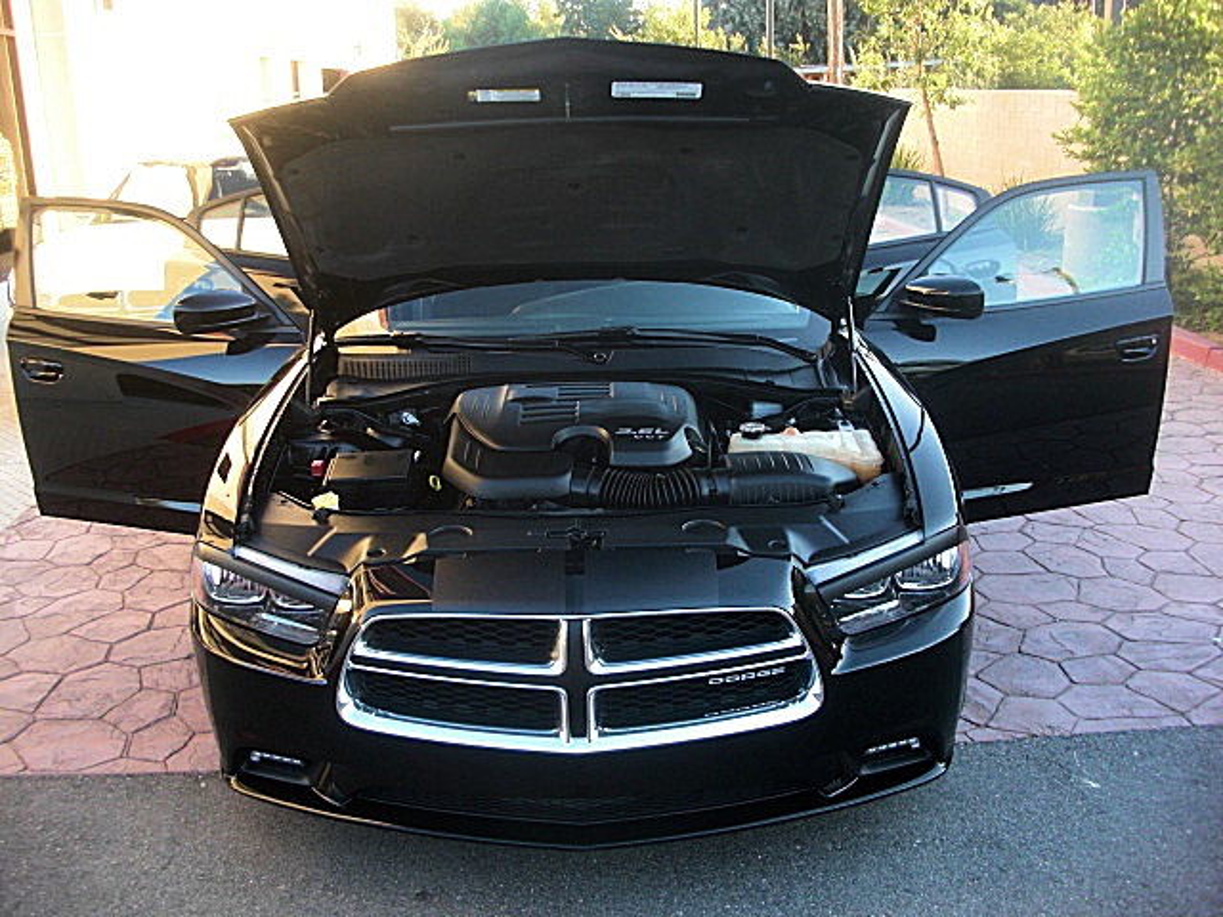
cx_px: 612
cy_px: 458
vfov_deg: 39.7
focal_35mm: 36
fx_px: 1272
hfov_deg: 51.4
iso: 100
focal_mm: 6.3
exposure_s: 1/80
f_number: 2.8
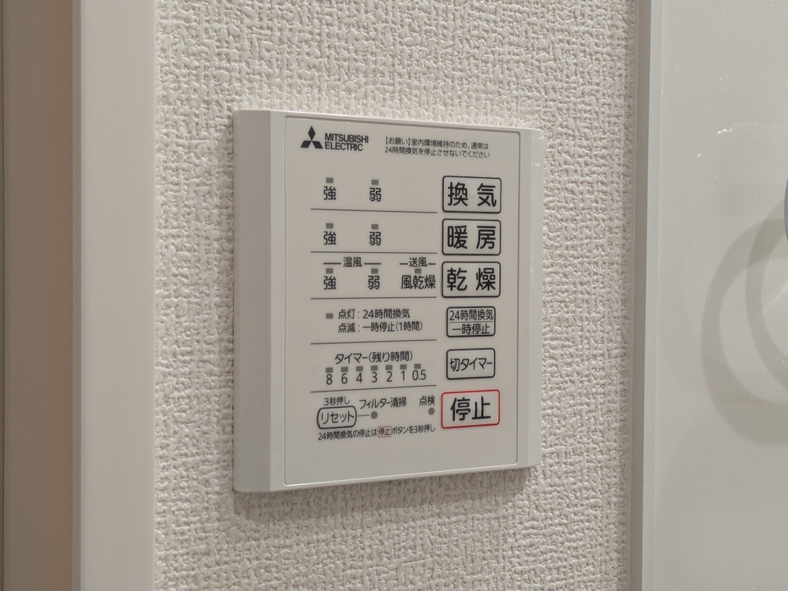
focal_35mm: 51
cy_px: 296
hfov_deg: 37.5
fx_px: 1161
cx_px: 394
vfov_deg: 28.6
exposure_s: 1/60
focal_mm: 5.43
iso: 114
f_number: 1.89
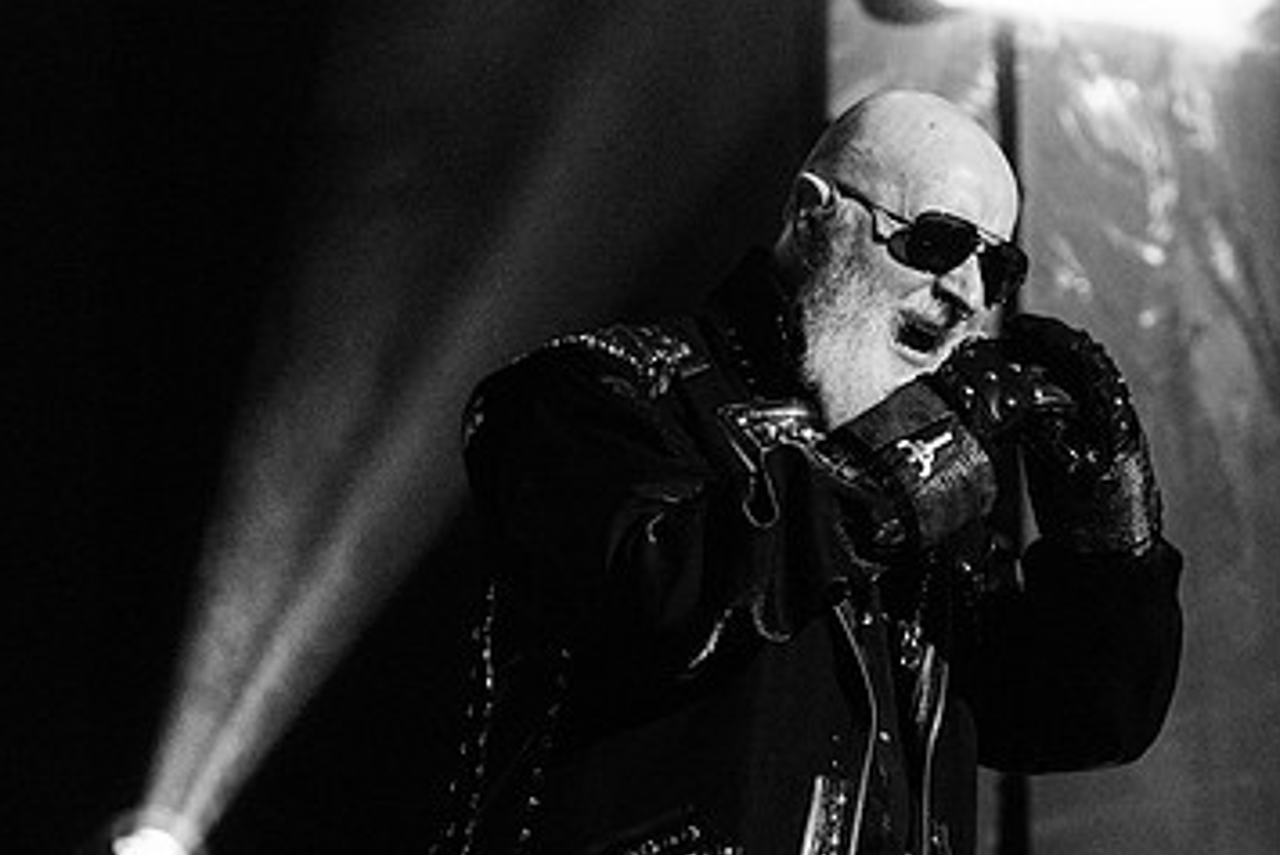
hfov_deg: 13.0
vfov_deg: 8.7
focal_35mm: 157
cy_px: 577
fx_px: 5584
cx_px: 1033
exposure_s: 1/640
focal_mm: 70
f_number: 4
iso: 1600
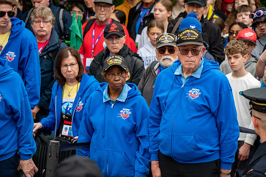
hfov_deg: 12.8
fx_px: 1182
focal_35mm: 160
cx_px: 133
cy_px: 88
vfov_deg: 8.6
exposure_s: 1/100
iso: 360
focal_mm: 160
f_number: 6.3
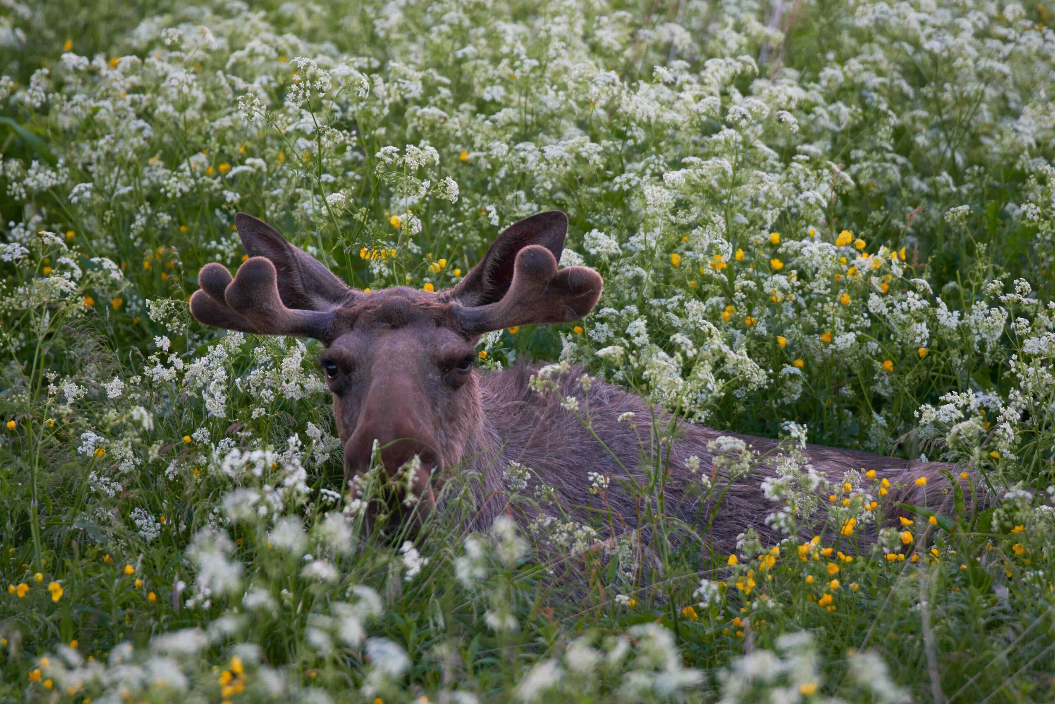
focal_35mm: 301
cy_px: 352
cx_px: 529
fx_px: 8820
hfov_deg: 6.8
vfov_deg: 4.6
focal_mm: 200
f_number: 2.8
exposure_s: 1/100
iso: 100
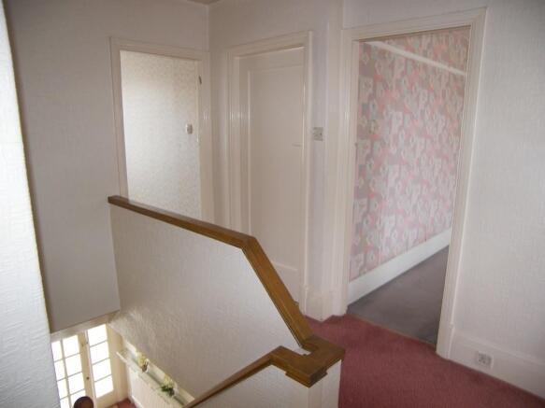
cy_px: 204
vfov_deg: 53.0
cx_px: 272
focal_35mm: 26
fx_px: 409
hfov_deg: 67.3
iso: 100
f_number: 2.8
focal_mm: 5.4
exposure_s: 1/30
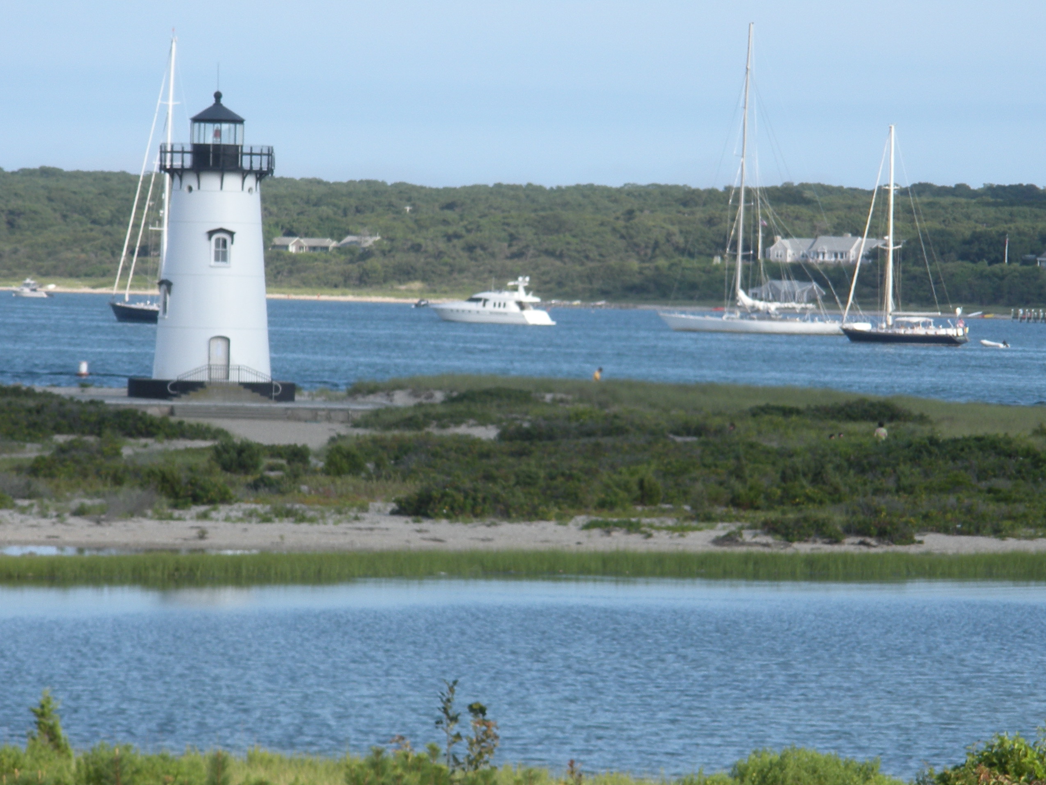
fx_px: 7765
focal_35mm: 257
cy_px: 341
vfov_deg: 5.8
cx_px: 564
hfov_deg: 7.7
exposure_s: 1/193
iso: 64
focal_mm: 31.5
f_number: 5.6
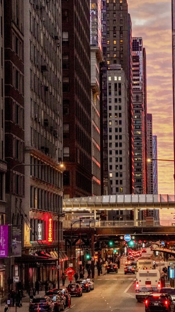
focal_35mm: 163
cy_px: 92
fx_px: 1345
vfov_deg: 13.2
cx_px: 117
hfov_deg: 7.4
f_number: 4.5
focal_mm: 96
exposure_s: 1/500
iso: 12800
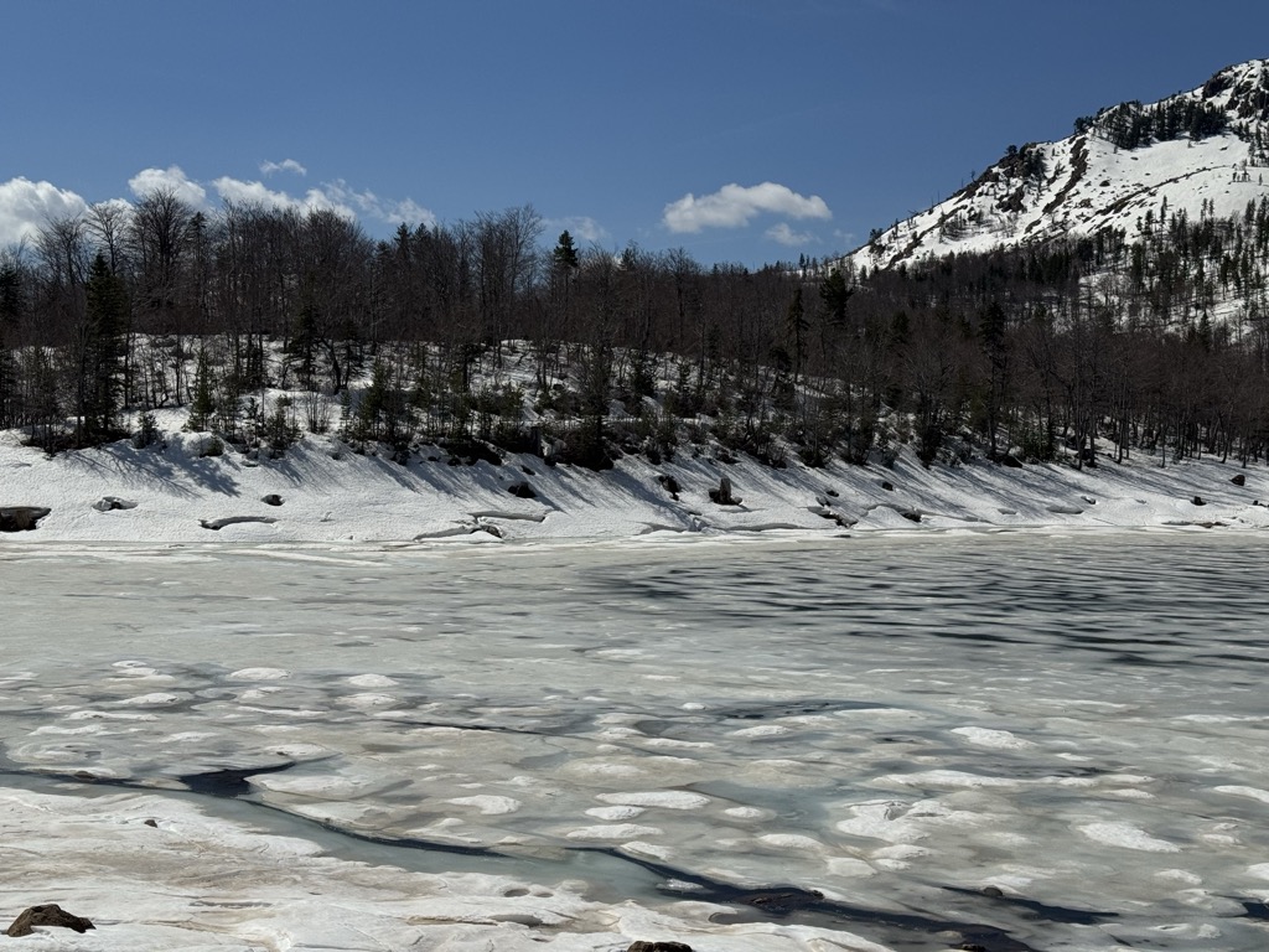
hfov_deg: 39.7
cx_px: 634
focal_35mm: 48
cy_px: 476
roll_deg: -1.9
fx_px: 1760
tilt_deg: -0.9
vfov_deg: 30.3
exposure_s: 1/15385
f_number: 1.78
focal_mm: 6.76
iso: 64
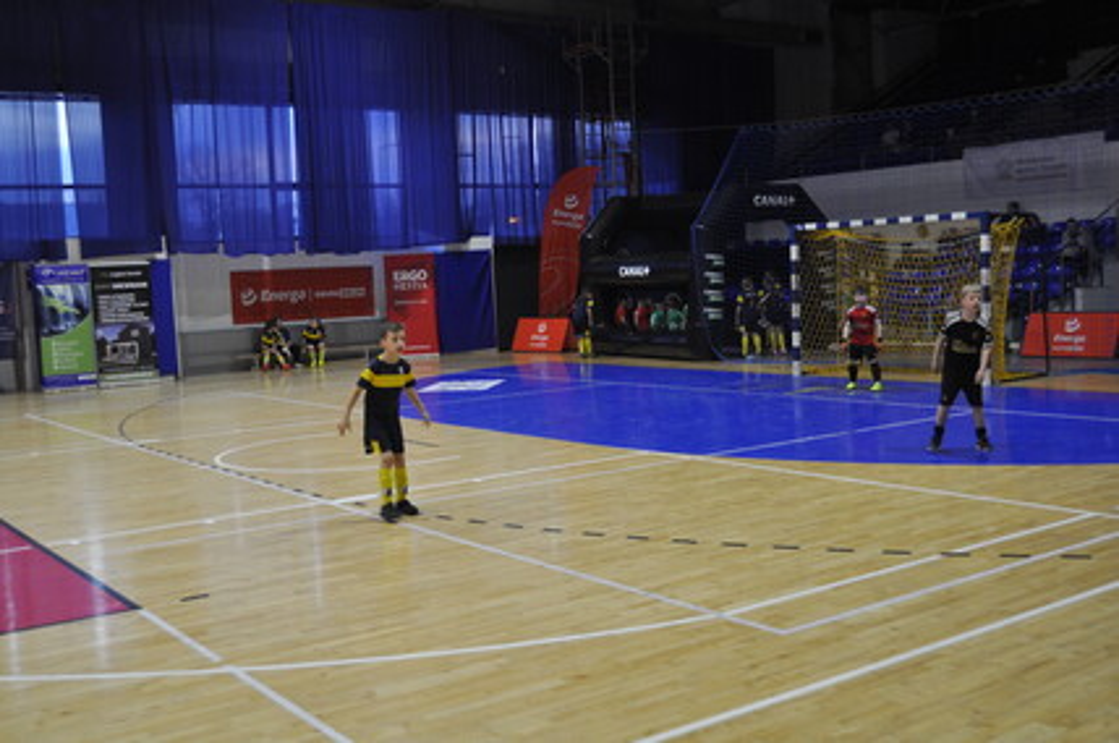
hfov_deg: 49.6
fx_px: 1210
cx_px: 560
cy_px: 372
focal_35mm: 39
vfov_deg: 34.1
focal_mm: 26
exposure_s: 1/60
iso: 400
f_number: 4
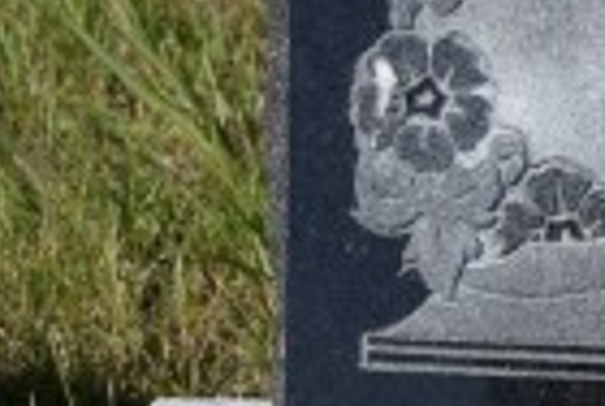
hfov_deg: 7.6
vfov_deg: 5.3
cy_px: 317
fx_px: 4421
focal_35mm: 262
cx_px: 1115
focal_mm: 35
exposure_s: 1/320
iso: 100
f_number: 9
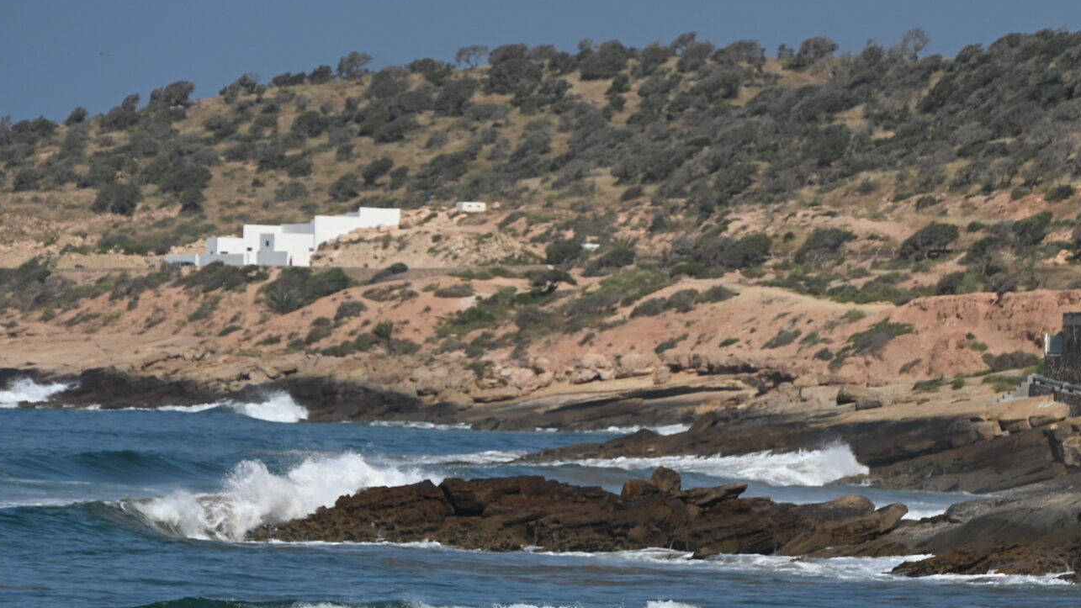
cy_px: 504
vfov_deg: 2.9
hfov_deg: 5.2
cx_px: 653
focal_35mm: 417
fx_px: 11954
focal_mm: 200
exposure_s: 1/3200
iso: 320
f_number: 6.3
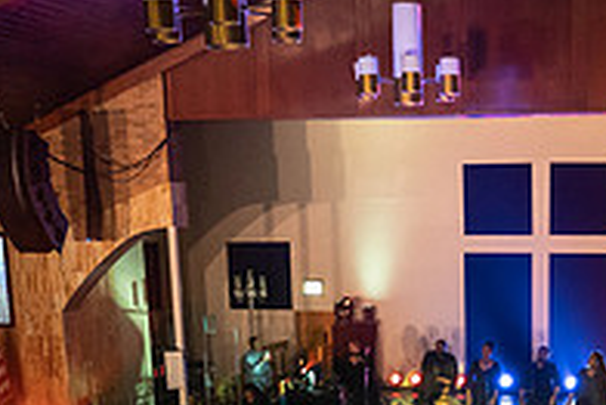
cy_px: 515
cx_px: 535
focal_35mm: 71
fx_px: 1196
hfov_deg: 27.5
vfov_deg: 18.0
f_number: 4
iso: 5000
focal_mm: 24
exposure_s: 1/200
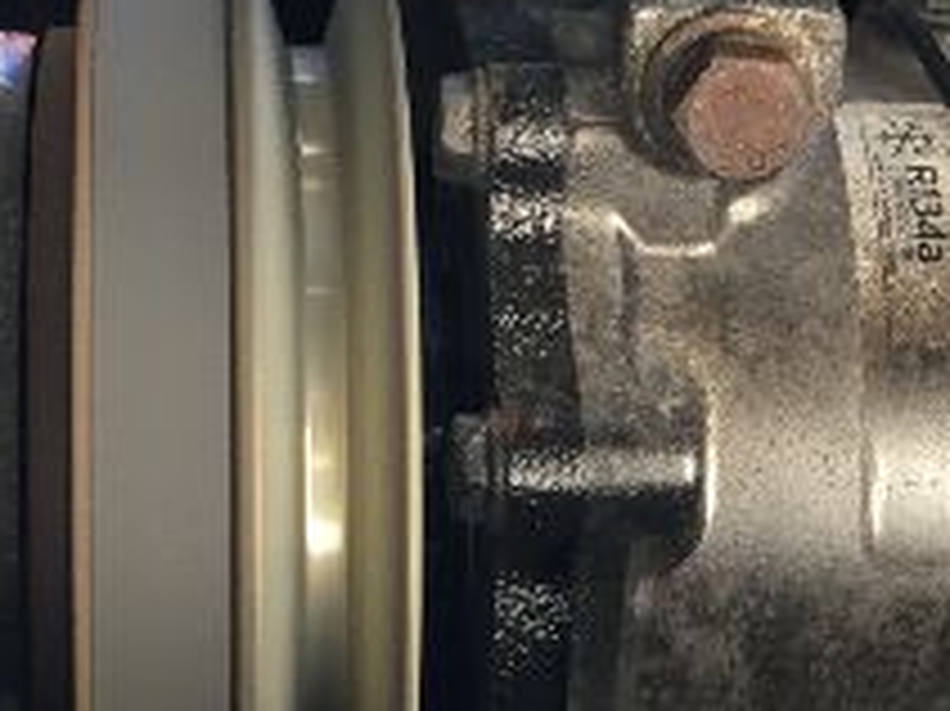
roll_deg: -5.8
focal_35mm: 88
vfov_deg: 16.7
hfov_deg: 21.7
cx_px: 882
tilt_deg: -30.5
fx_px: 2414
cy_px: 464
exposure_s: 1/30
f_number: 2.2
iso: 50
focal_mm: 4.15
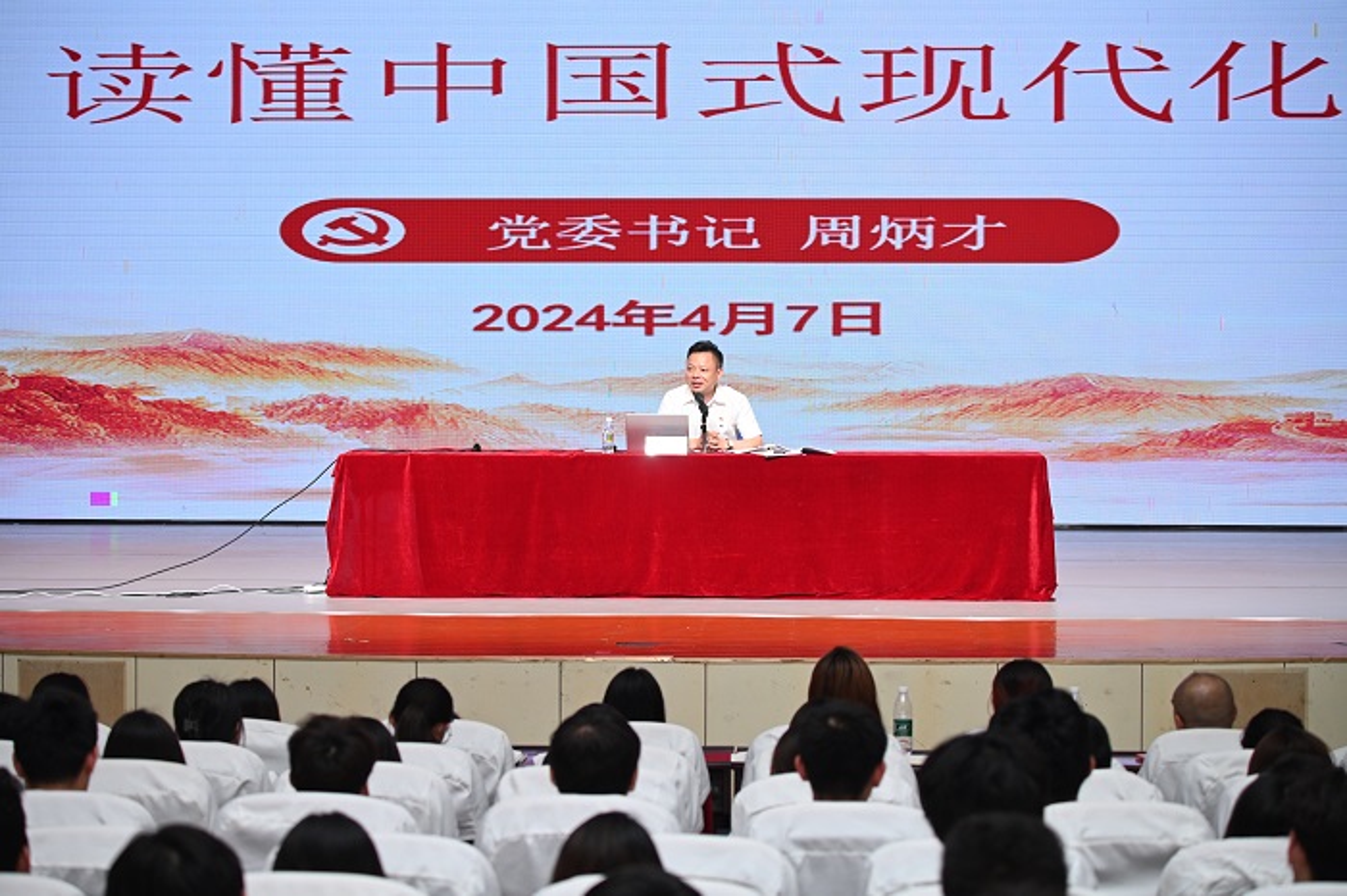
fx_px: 3553
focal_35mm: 95
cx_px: 674
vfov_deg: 14.4
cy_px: 448
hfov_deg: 21.5
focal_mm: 95
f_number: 4.8
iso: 1100
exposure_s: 1/160
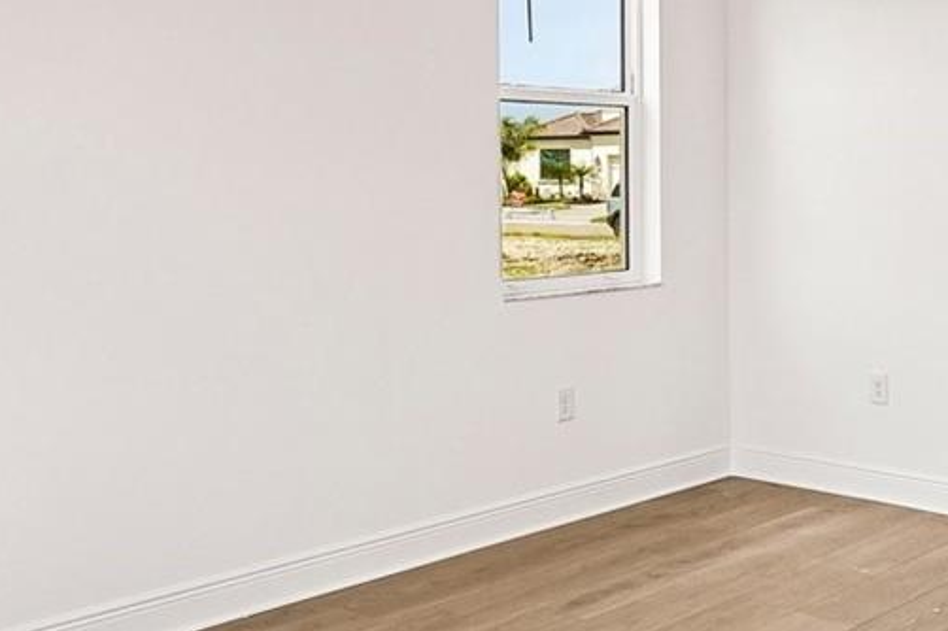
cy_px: 159
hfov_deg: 36.9
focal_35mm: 53
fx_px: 1384
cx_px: 706
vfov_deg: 25.4
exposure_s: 1/160
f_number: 8
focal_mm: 16.5
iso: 400
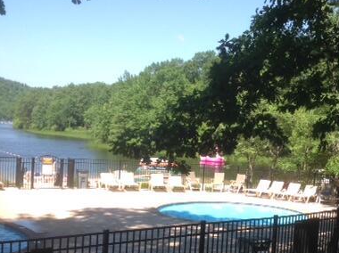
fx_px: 577
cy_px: 166
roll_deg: -2.2
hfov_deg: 32.1
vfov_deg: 24.7
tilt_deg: -1.9
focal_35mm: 59
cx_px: 255
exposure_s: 1/617
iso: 50
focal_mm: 4.28
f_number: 2.4
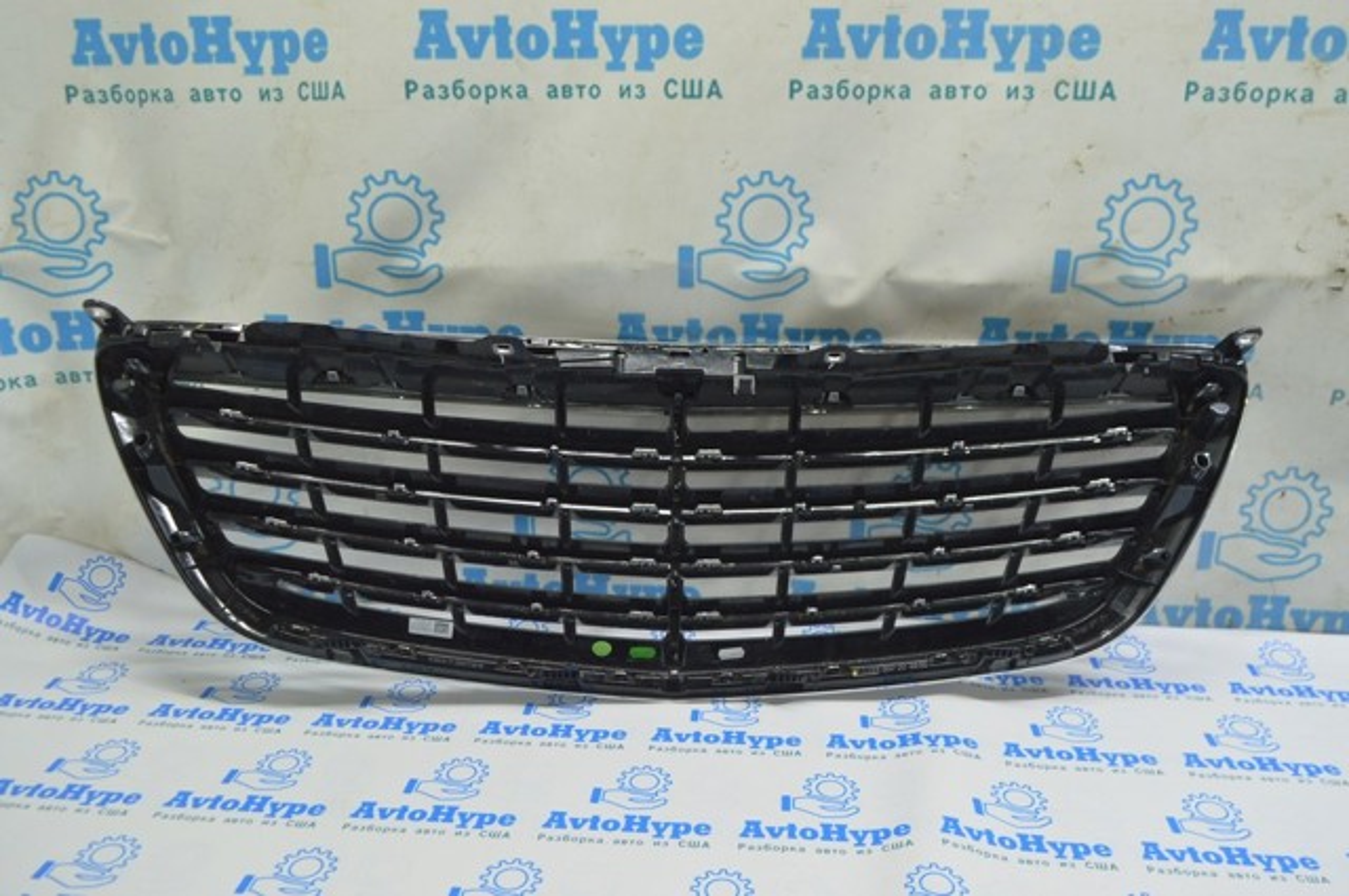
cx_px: 674
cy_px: 448
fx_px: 1123
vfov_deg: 43.5
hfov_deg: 62.0
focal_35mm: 30
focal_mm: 20
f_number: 5.6
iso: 400
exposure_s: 1/20
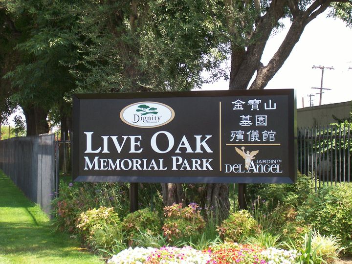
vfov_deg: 18.0
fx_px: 834
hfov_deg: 23.8
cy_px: 132
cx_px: 176
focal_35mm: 82
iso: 80
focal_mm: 13.5
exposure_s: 1/216
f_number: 4
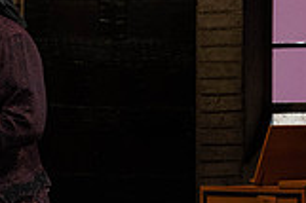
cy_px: 155
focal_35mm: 646
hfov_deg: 3.2
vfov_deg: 2.1
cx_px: -165
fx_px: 5485
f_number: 8
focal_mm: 179
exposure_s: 1/250
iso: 3200
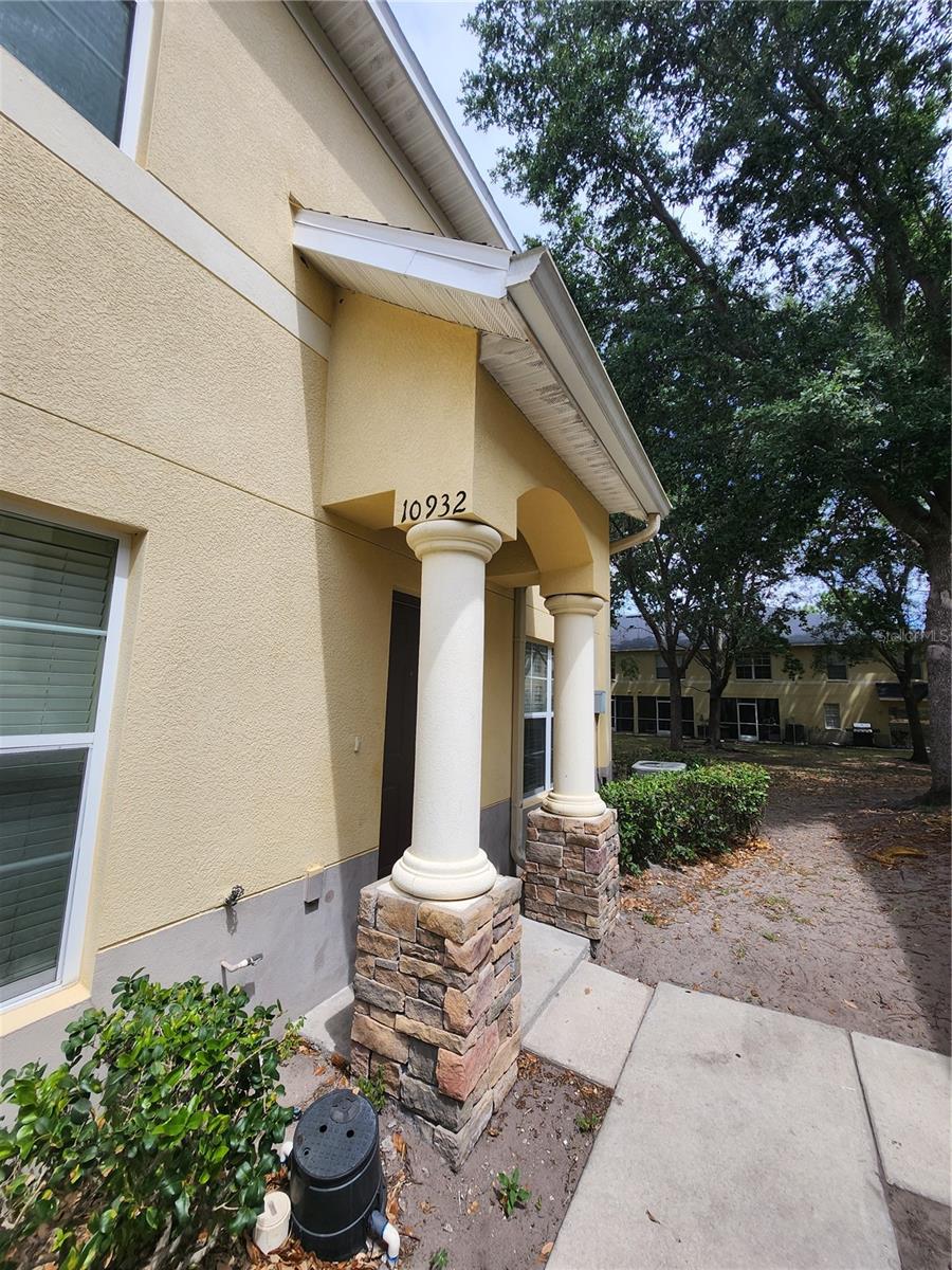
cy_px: 635
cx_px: 476
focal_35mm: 13
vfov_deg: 106.2
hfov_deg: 89.9
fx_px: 477
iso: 32
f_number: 2.2
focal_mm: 1.74
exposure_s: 1/742
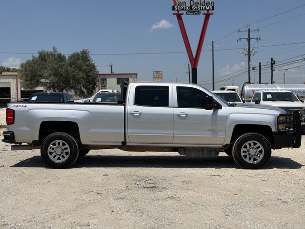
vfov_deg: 30.3
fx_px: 423
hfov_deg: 39.7
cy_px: 114
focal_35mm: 48
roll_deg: +1.4
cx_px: 152
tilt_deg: -0.4
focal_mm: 6.76
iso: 64
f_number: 1.78
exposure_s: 1/9901
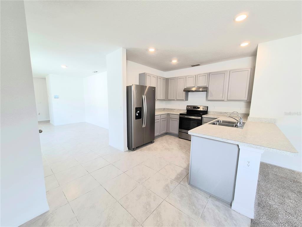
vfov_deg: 89.9
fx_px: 113
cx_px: 151
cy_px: 114
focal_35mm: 13
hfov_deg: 106.2
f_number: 2.2
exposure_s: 1/60.2
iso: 50
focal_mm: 1.74
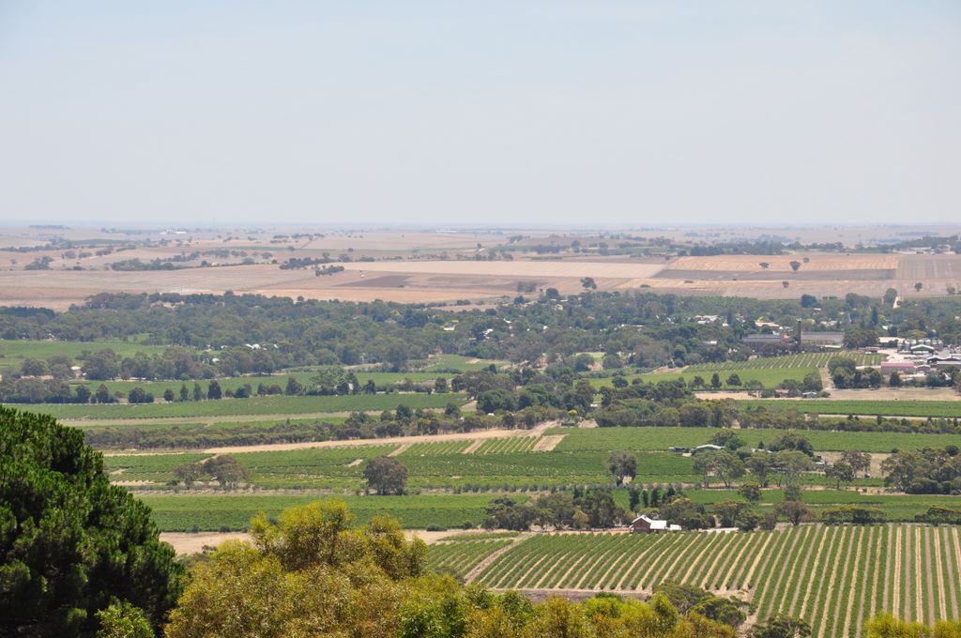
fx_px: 3679
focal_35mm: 138
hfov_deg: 14.9
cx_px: 480
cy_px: 319
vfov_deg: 9.9
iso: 200
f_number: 10
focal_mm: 92
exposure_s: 1/320
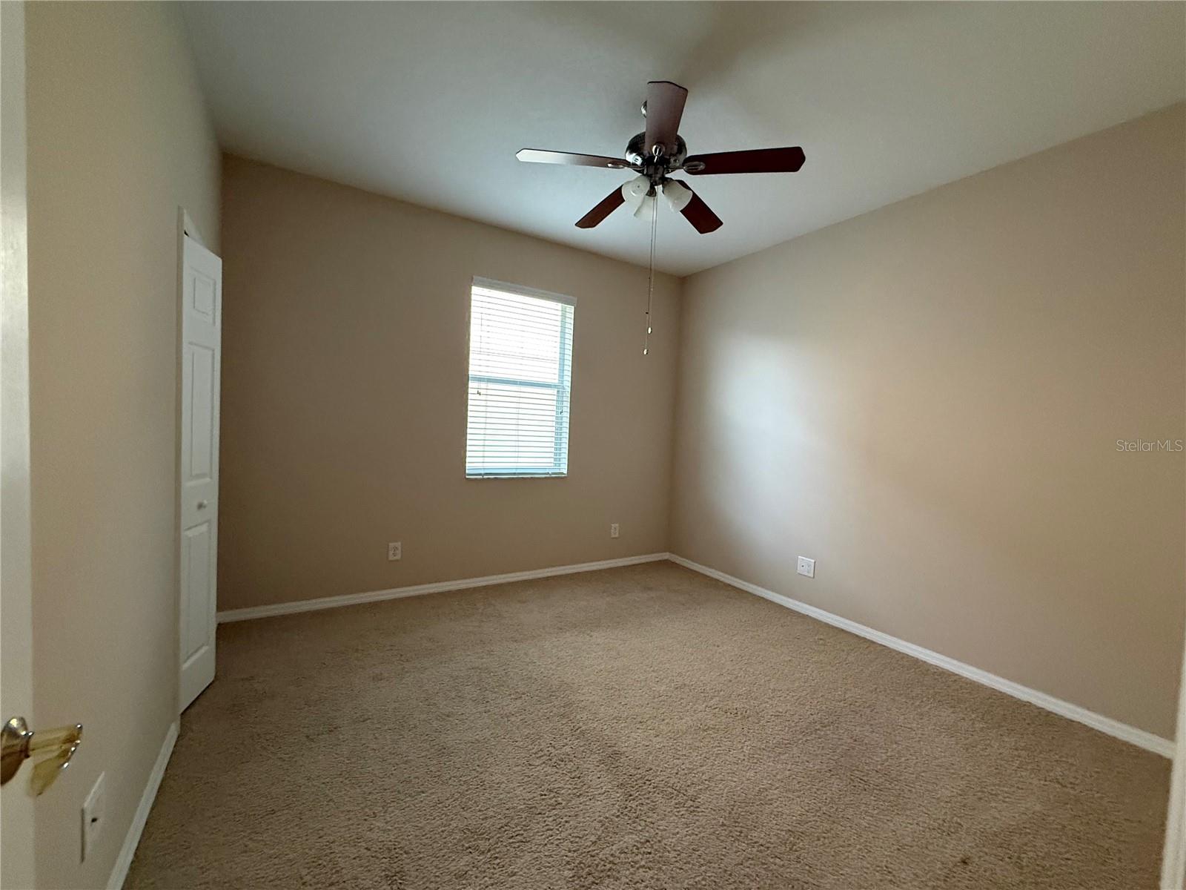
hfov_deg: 102.1
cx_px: 593
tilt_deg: -1.6
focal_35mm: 14
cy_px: 445
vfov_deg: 85.7
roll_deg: -3.9
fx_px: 480
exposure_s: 1/60
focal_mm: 2.22
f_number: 2.2
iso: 640
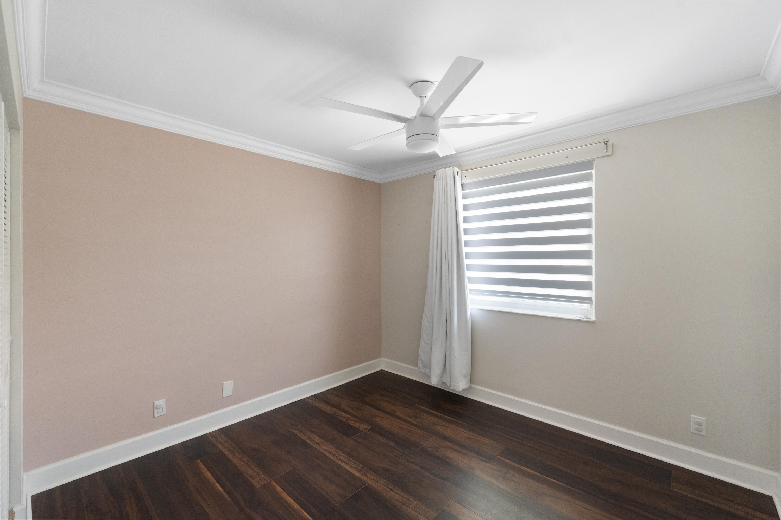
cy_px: 260
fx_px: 304
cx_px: 390
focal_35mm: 14
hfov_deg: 104.3
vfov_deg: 81.2
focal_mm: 14
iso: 5000
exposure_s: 1/40
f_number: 6.3
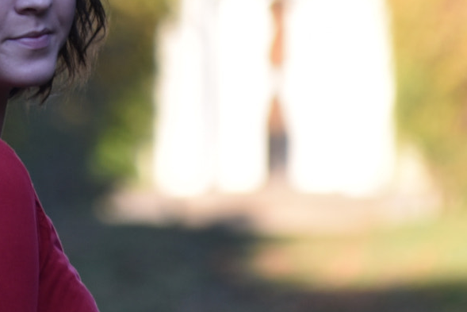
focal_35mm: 1043
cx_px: 66
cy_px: -149
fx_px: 13533
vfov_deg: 1.3
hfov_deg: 2.0
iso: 160
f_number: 5.6
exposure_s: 1/125
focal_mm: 200
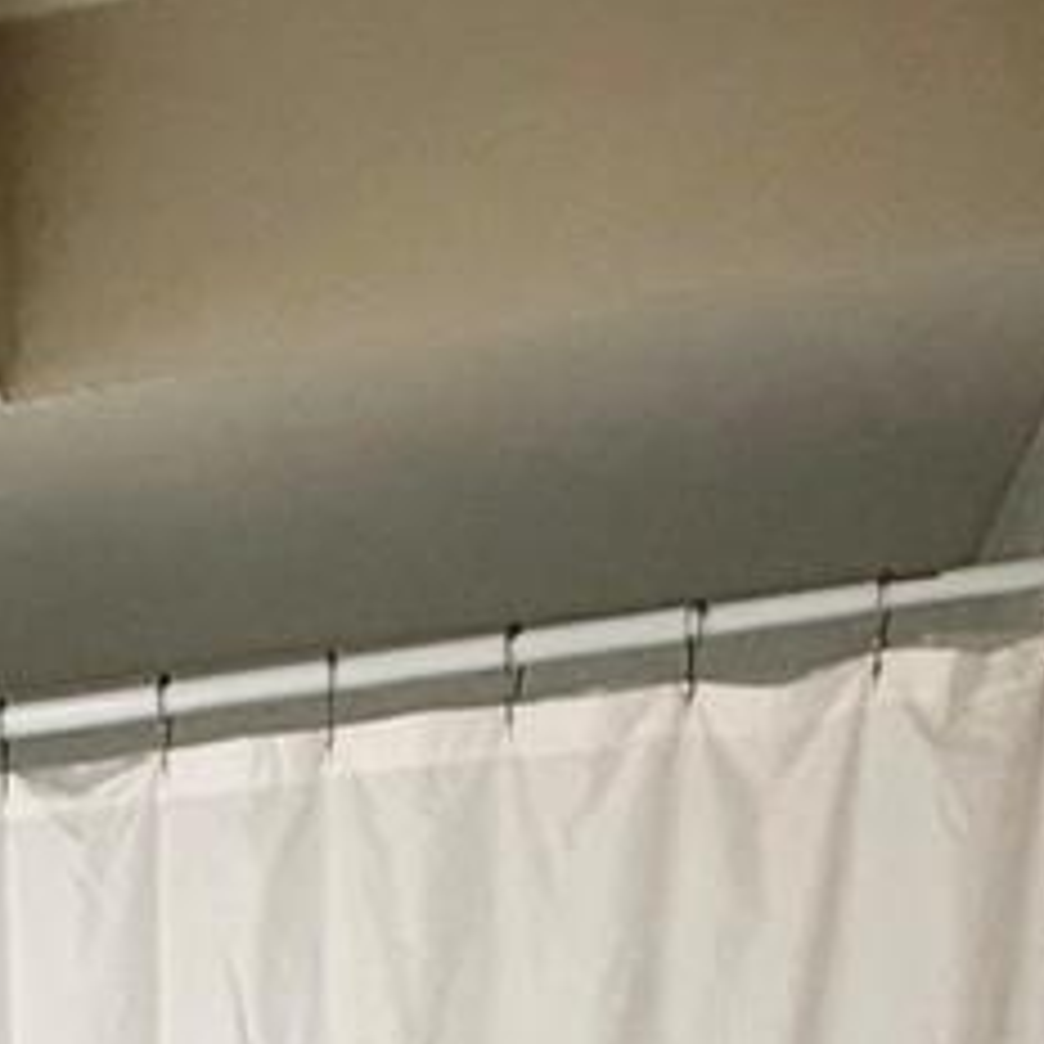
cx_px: 4
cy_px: 2038
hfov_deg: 25.6
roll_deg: +2.0
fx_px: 2184
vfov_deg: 18.5
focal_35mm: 64
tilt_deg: -14.9
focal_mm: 2.22
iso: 250
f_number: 2.2
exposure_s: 1/60
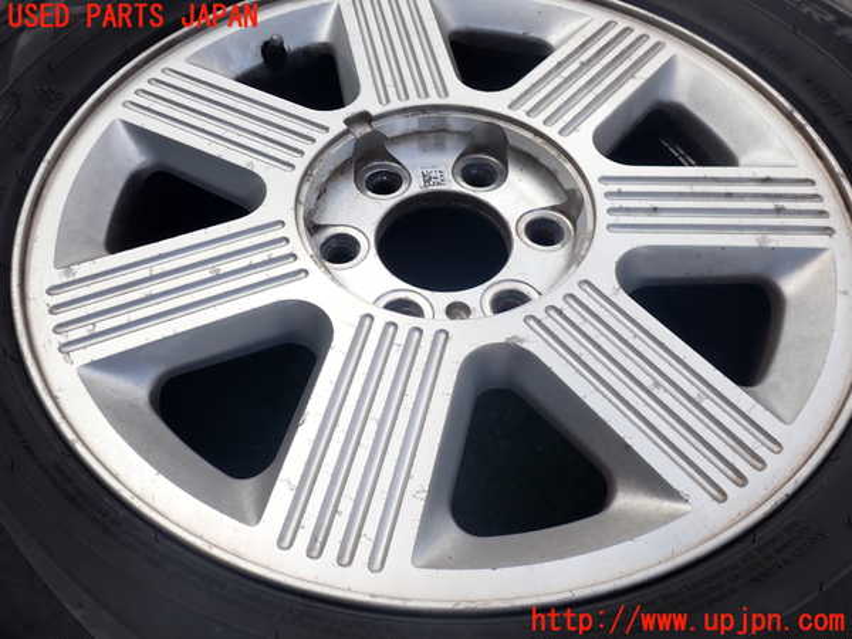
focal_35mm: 30
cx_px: 426
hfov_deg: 60.0
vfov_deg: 46.8
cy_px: 320
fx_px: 738
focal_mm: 5.4
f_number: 3.2
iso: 100
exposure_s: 1/640
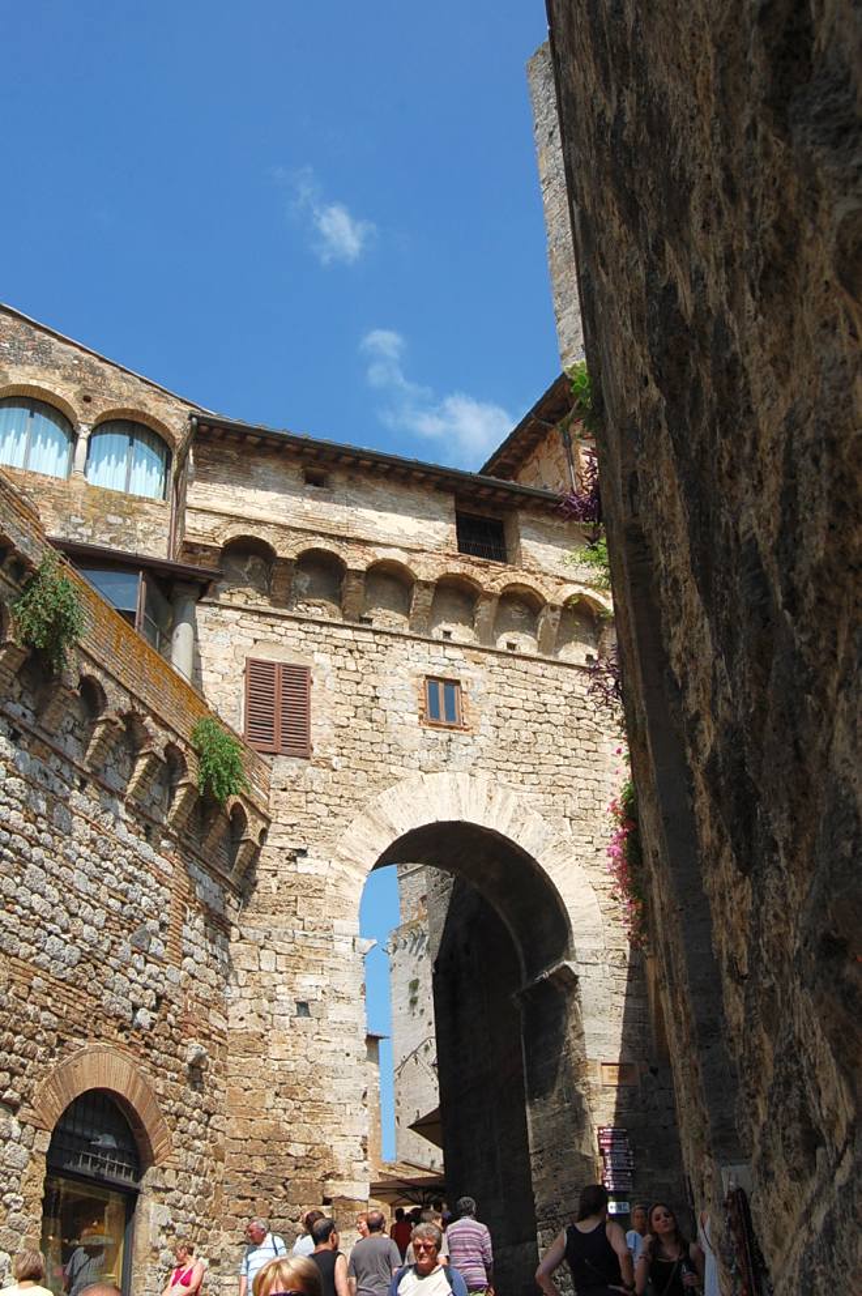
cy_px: 648
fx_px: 1295
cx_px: 431
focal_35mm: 36
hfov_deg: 36.8
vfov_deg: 53.2
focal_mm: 24
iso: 200
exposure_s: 1/320
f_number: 10
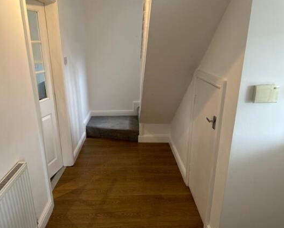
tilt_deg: -17.9
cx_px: 131
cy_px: 115
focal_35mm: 26
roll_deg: -0.1
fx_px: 219
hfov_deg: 65.9
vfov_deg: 54.9
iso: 125
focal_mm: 6.86
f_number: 1.78
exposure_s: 1/50
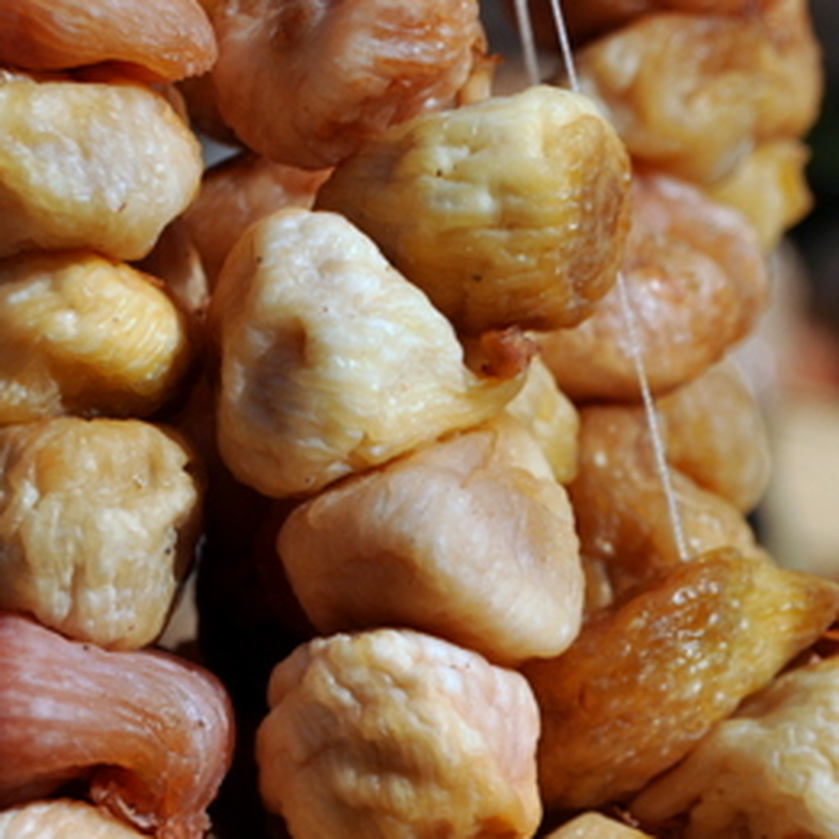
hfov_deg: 8.6
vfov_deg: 8.6
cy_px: 606
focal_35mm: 203
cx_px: 656
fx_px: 5568
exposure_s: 1/800
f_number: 9
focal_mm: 65
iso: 200
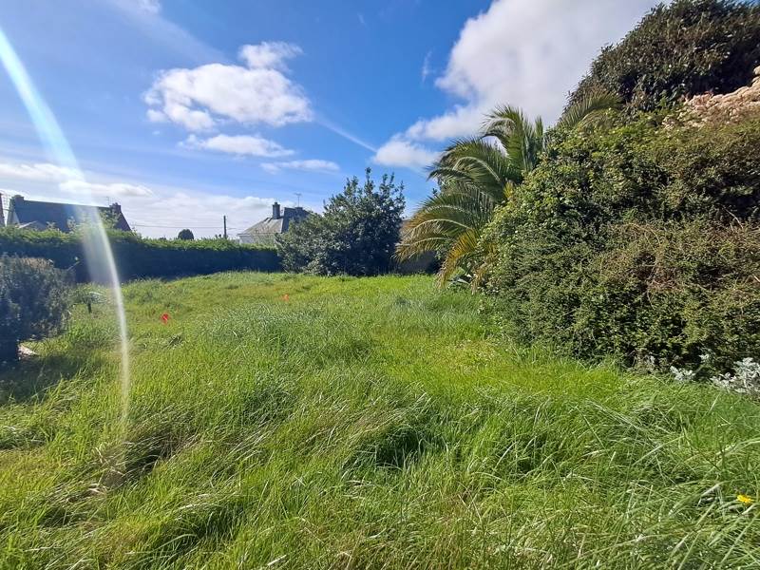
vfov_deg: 78.1
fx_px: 351
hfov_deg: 94.5
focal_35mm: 16
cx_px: 380
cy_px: 285
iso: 40
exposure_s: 1/2500
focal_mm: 1.64
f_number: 2.2
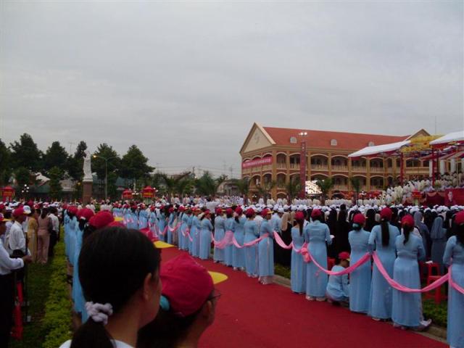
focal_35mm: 38
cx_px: 232
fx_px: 509
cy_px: 174
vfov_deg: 37.7
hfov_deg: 49.0
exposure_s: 1/350
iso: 200
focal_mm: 6.3
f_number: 2.8
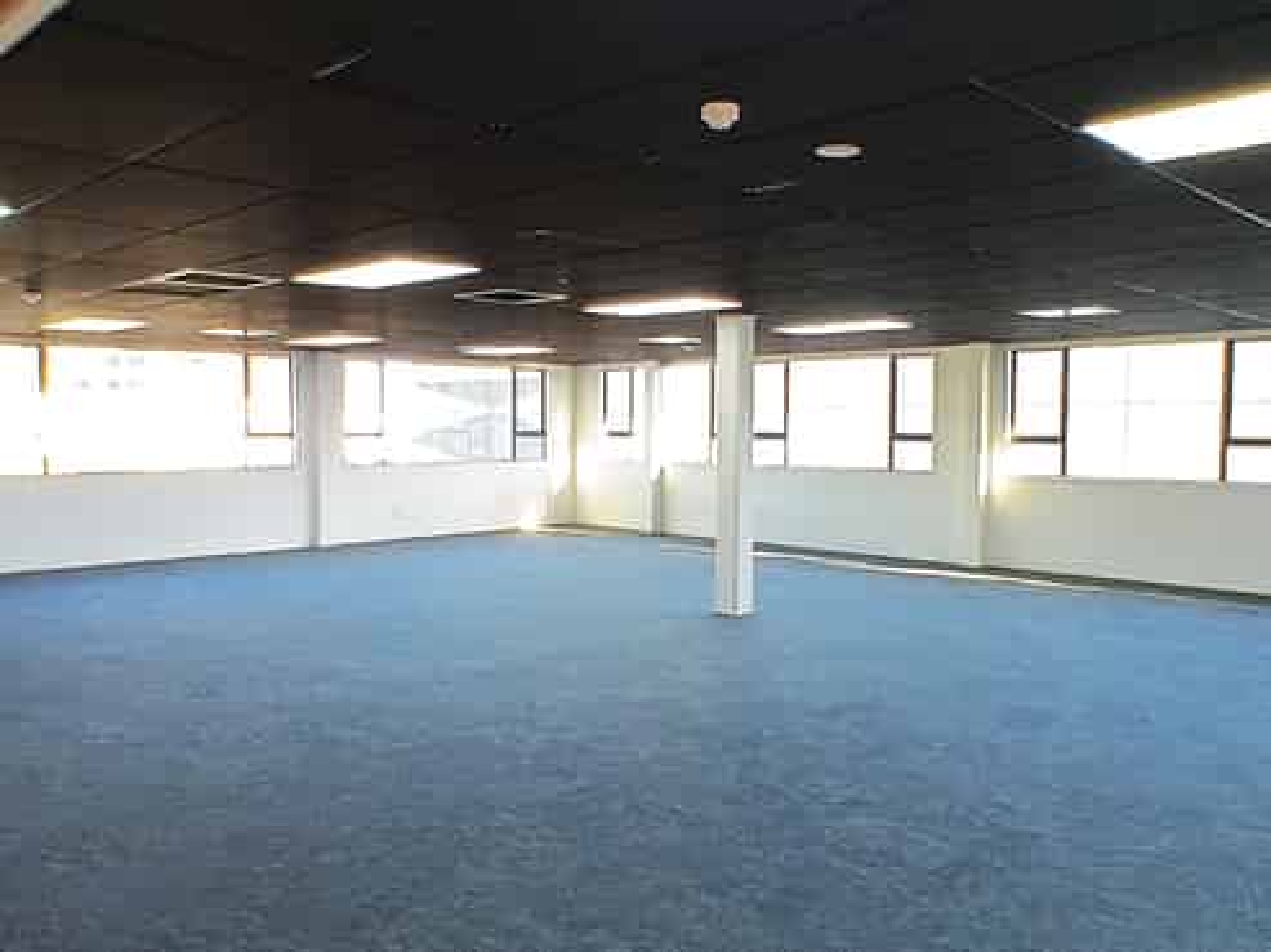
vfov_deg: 61.0
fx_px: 807
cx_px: 636
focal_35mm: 22
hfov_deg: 76.4
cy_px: 476
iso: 64
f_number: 2.2
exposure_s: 1/33.3
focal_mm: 1.43
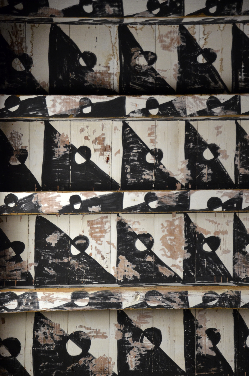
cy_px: 188
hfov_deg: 14.0
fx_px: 1016
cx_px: 124
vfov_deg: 21.0
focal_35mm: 98
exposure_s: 1/125
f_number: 5.3
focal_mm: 65
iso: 1000
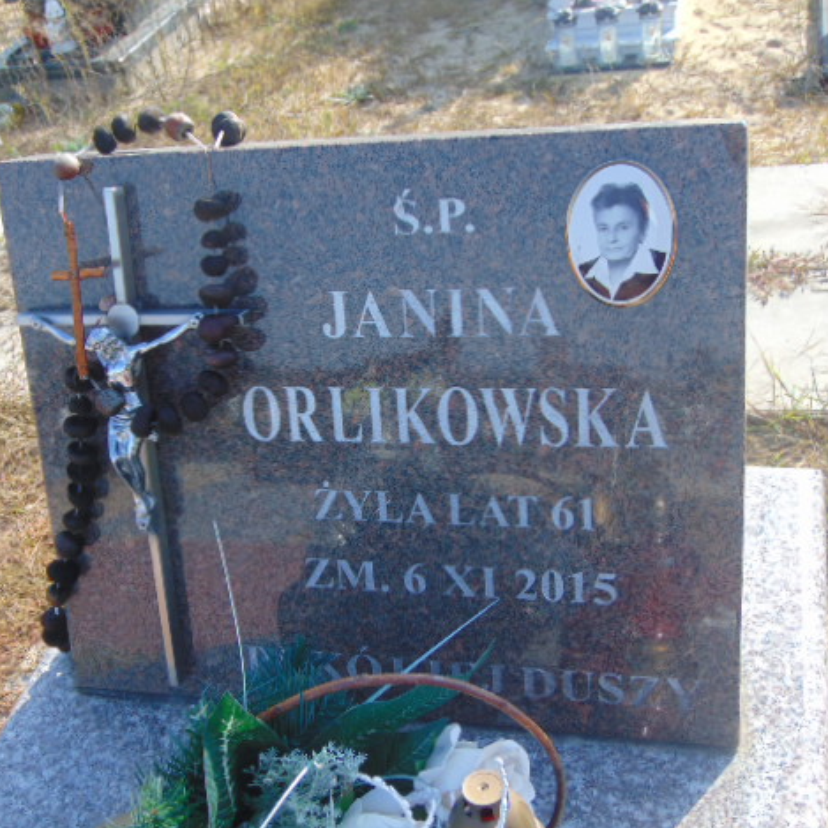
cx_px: 357
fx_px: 1272
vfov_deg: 36.1
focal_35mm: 47
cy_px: 408
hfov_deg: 36.0
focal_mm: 6.9
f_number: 3.3
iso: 80
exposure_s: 1/400
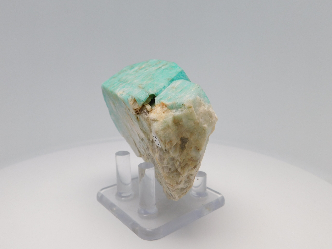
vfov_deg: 46.8
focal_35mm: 30
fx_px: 288
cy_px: 124
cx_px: 166
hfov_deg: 60.0
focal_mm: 5.3
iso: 125
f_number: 3.2
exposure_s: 1/400
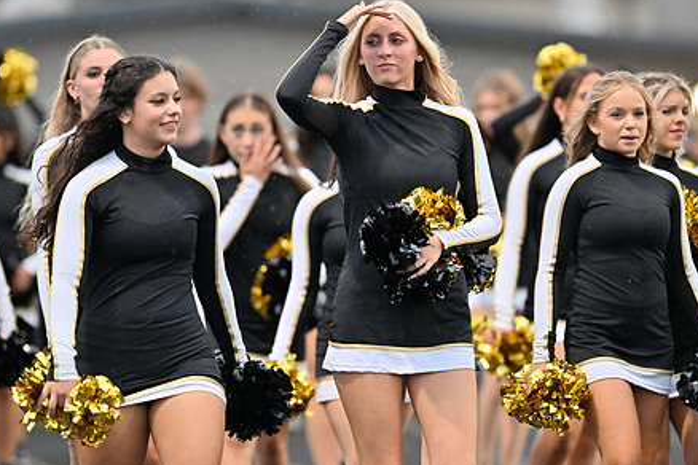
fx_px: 5138
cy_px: 273
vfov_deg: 5.2
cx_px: 367
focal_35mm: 265
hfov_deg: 7.8
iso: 1600
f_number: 2
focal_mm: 200
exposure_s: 1/800
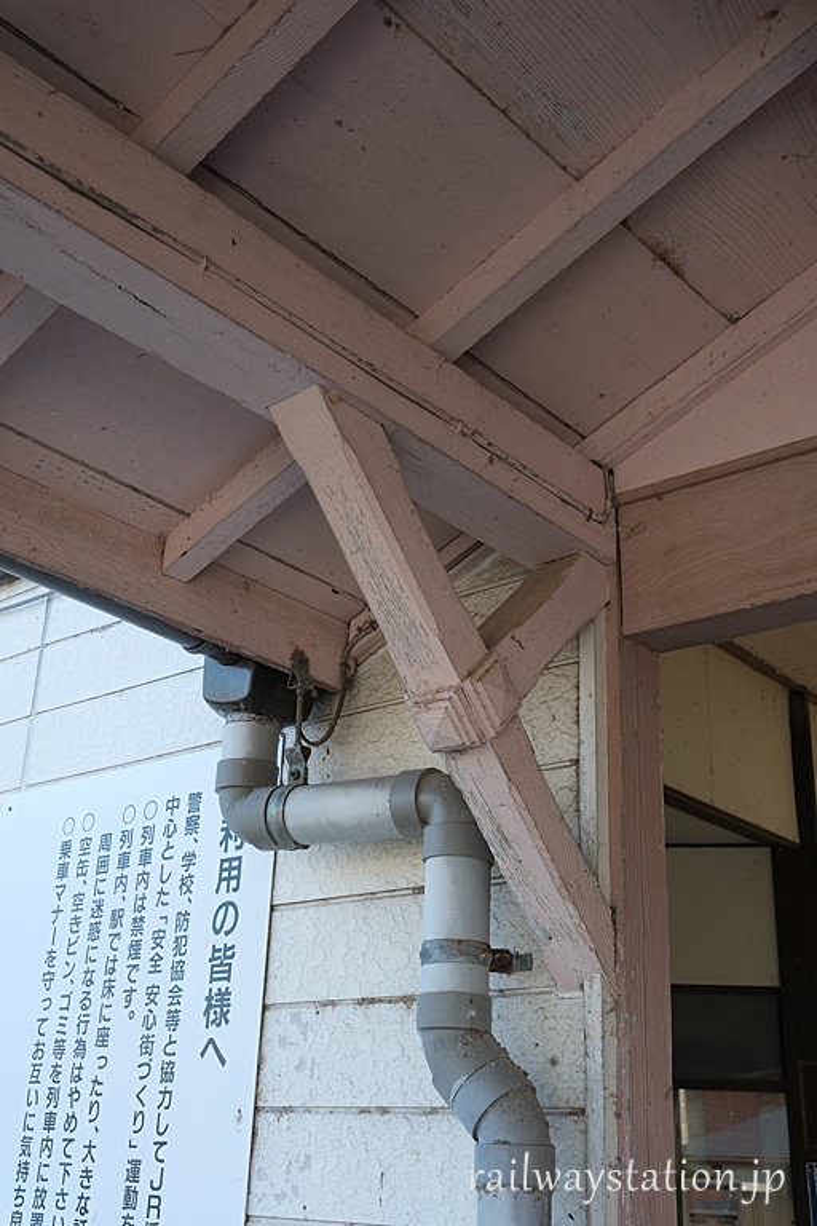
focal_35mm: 37
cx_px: 408
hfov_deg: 35.9
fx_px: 1259
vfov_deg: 51.9
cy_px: 613
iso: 125
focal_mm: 24.8
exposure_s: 1/52
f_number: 6.4
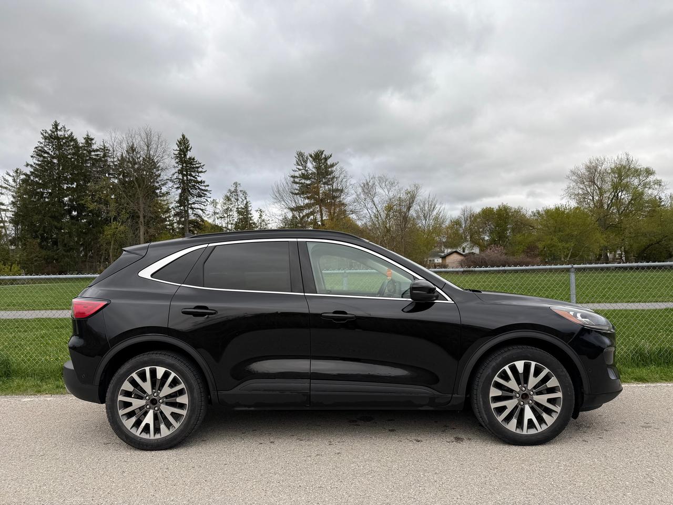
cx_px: 336
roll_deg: +0.8
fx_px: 467
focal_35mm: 24
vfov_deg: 56.8
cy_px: 252
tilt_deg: +2.3
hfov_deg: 71.6
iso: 80
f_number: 1.78
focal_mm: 6.76
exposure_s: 1/649
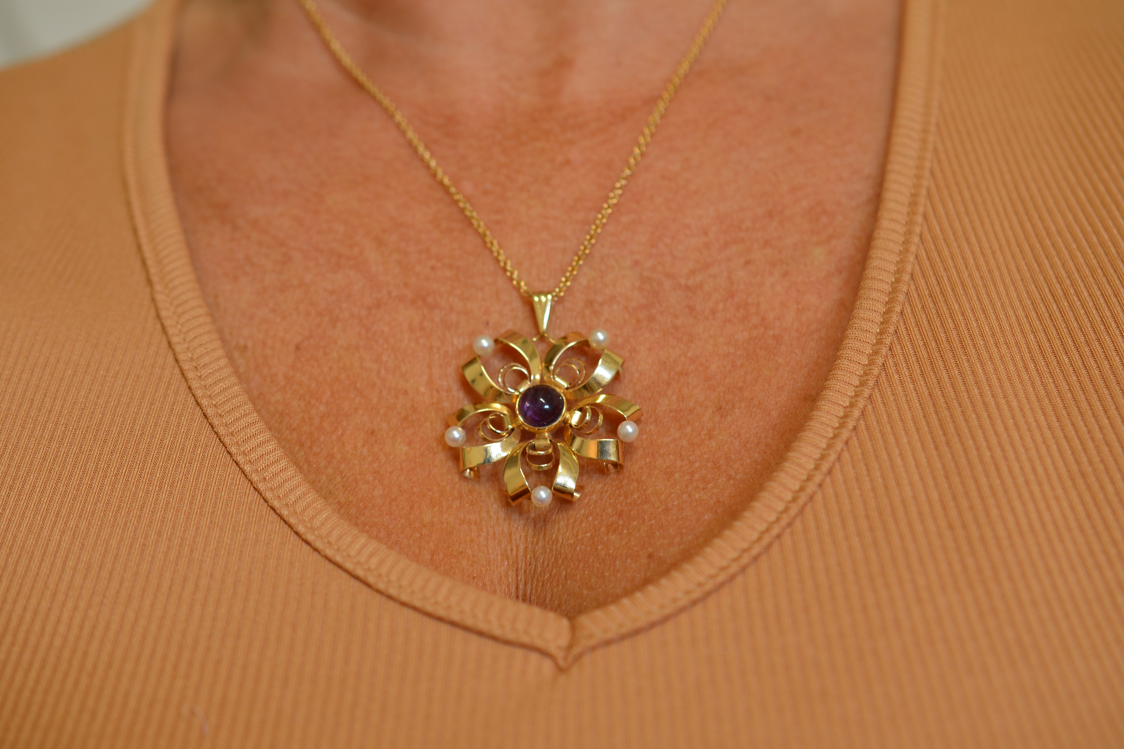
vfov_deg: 22.3
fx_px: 1904
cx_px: 552
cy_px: 372
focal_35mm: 61
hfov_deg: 32.9
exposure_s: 1/80
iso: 400
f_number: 4.5
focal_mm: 40
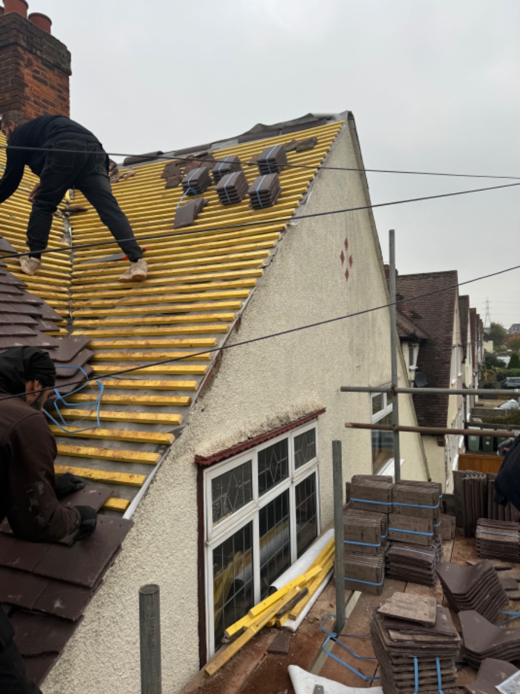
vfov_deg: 71.6
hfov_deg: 56.8
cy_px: 347
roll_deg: +0.9
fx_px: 481
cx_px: 260
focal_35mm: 24
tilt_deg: -0.6
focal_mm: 6.76
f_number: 1.78
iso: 80
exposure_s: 1/707
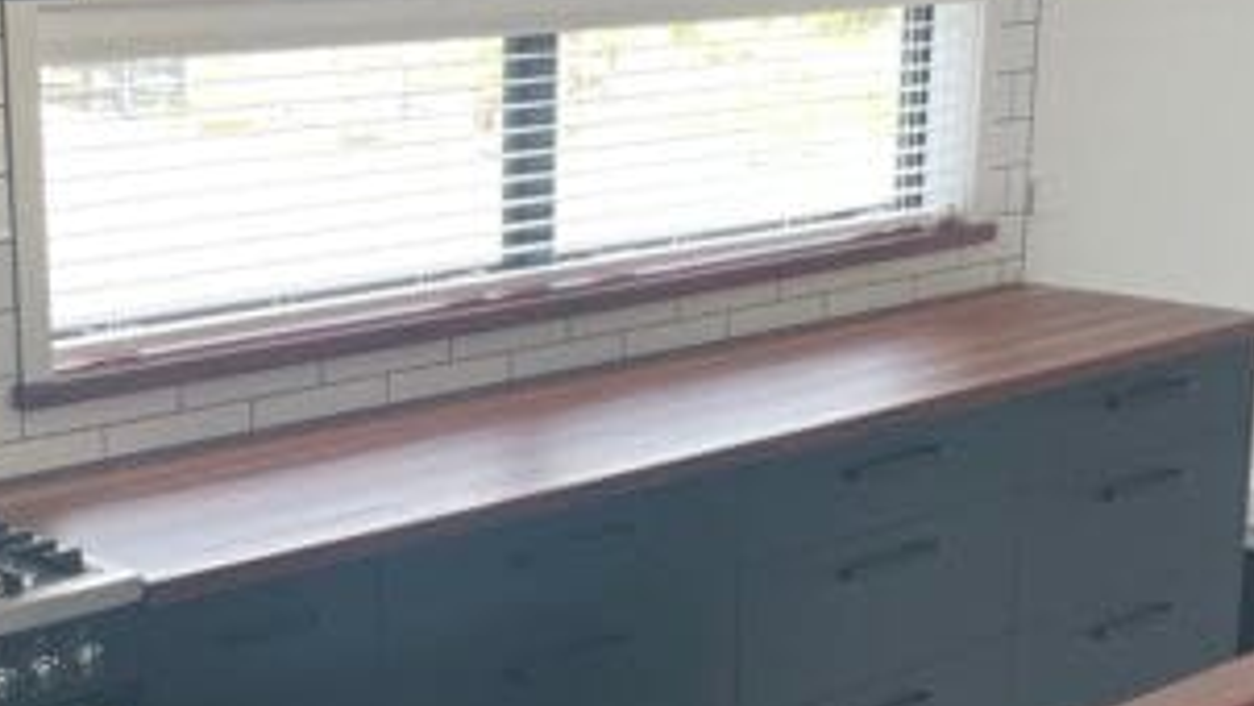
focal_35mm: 72
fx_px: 2395
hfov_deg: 29.1
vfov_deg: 16.7
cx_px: 403
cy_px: 536
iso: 50
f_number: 1.6
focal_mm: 4.2
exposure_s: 1/121
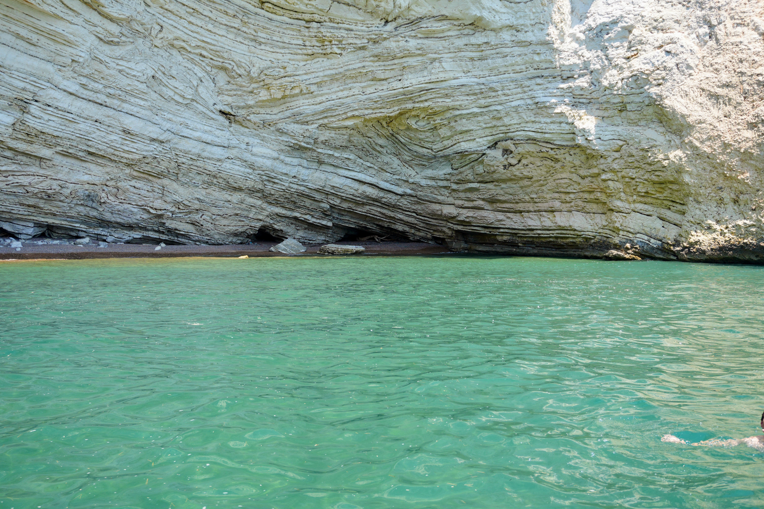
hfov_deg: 55.1
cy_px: 254
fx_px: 732
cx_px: 382
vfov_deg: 38.4
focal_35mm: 34
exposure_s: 1/400
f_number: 5
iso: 100
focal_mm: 23
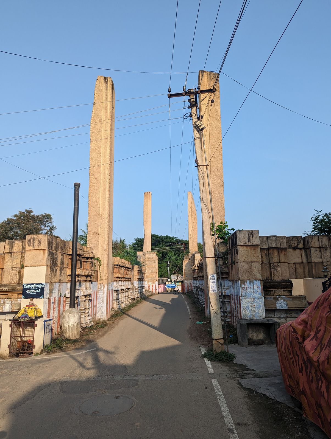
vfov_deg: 71.5
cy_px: 220
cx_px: 166
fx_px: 305
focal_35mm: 24
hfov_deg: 56.9
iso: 43
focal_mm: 6.81
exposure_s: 1/1316
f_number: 1.85
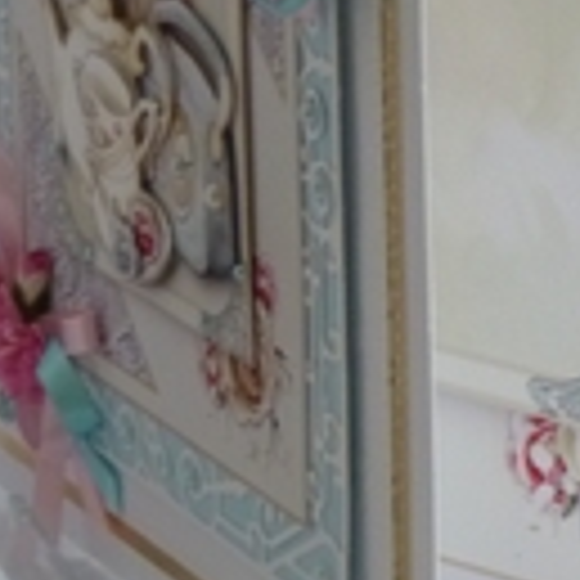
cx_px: 247
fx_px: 4265
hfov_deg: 7.8
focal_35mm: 225
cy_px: 119
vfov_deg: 7.8
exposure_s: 1/50
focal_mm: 13.2
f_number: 4.7
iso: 400
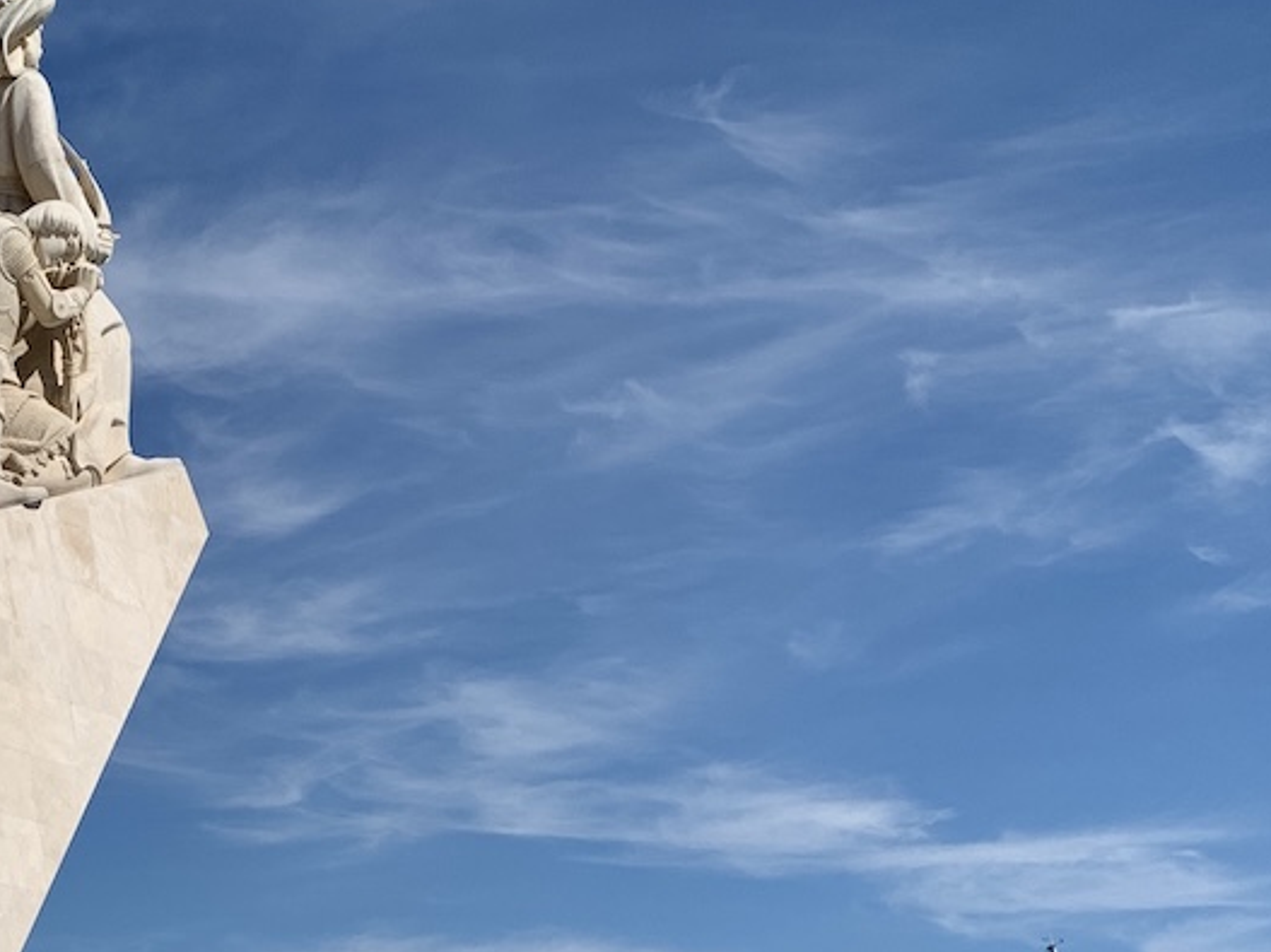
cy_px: 659
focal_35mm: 63
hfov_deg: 29.8
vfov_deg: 23.1
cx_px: 200
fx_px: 2313
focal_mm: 4.25
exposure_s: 1/6452
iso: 25
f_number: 1.8
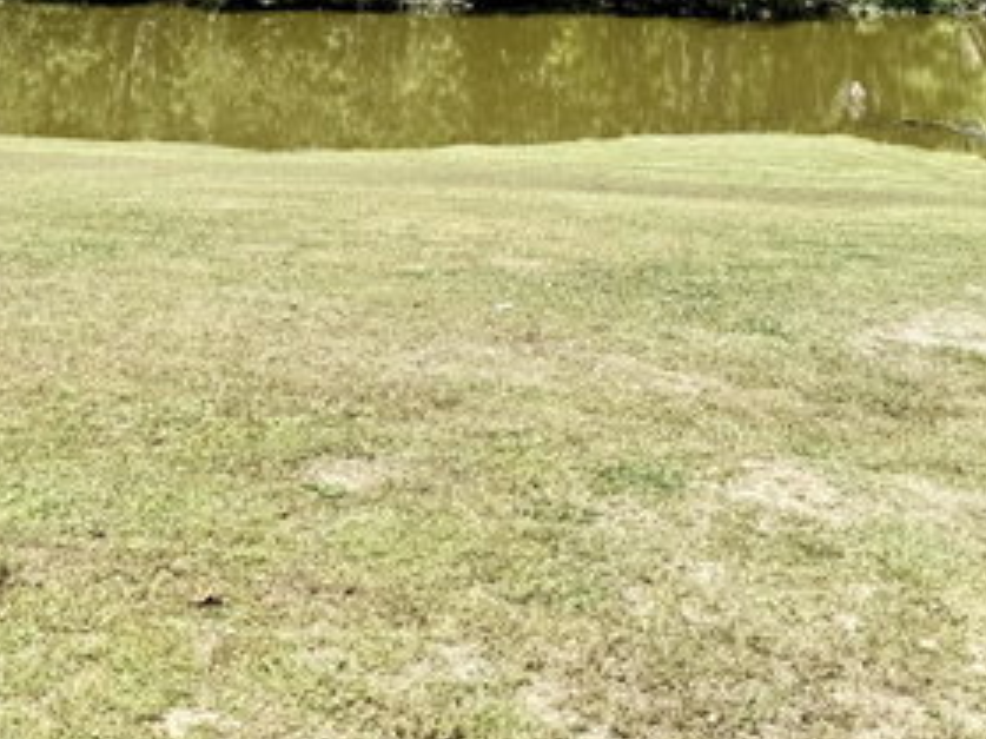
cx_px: 489
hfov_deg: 35.0
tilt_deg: +2.3
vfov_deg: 24.6
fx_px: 1566
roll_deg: +2.3
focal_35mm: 55
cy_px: -92
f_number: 1.78
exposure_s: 1/3021
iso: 80
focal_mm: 6.76
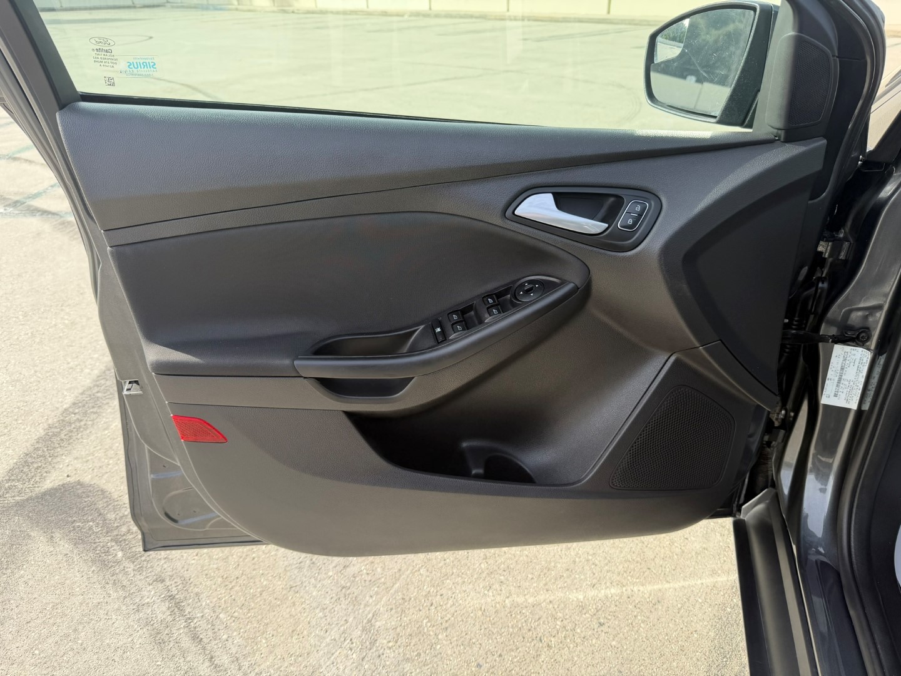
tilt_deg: -31.8
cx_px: 450
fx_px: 625
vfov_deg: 56.8
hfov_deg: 71.6
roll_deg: +3.4
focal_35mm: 24
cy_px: 338
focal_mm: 6.76
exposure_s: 1/943
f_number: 1.78
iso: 80
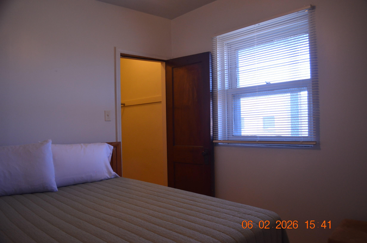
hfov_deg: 67.5
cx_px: 184
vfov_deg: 47.7
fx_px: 275
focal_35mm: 27
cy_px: 122
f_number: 4
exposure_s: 1/60
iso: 640
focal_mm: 18
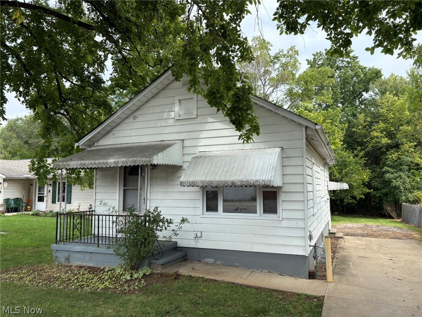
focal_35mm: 26
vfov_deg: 53.1
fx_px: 317
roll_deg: +0.6
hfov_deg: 67.3
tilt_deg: +4.8
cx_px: 211
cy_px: 158
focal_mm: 5.96
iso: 64
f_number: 1.6
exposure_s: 1/1848
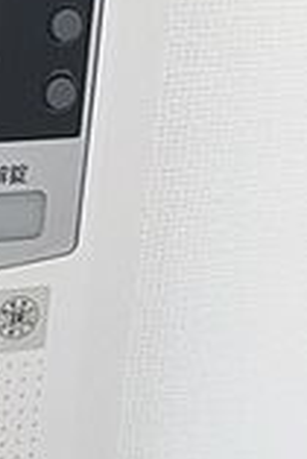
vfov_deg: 22.1
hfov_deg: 13.7
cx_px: -199
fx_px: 1174
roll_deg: -1.6
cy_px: 237
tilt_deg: -19.5
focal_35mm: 92
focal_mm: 4.15
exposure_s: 1/120
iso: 32
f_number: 2.2
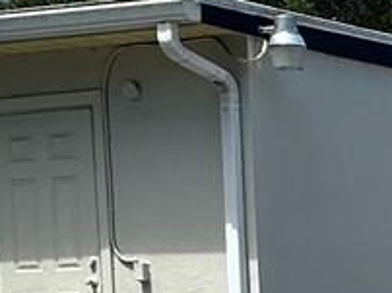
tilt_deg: -4.2
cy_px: 363
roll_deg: +0.1
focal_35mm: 111
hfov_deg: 14.6
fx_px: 1255
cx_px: 788
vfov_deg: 12.9
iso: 40
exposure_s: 1/2132
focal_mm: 2.22
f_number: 2.2
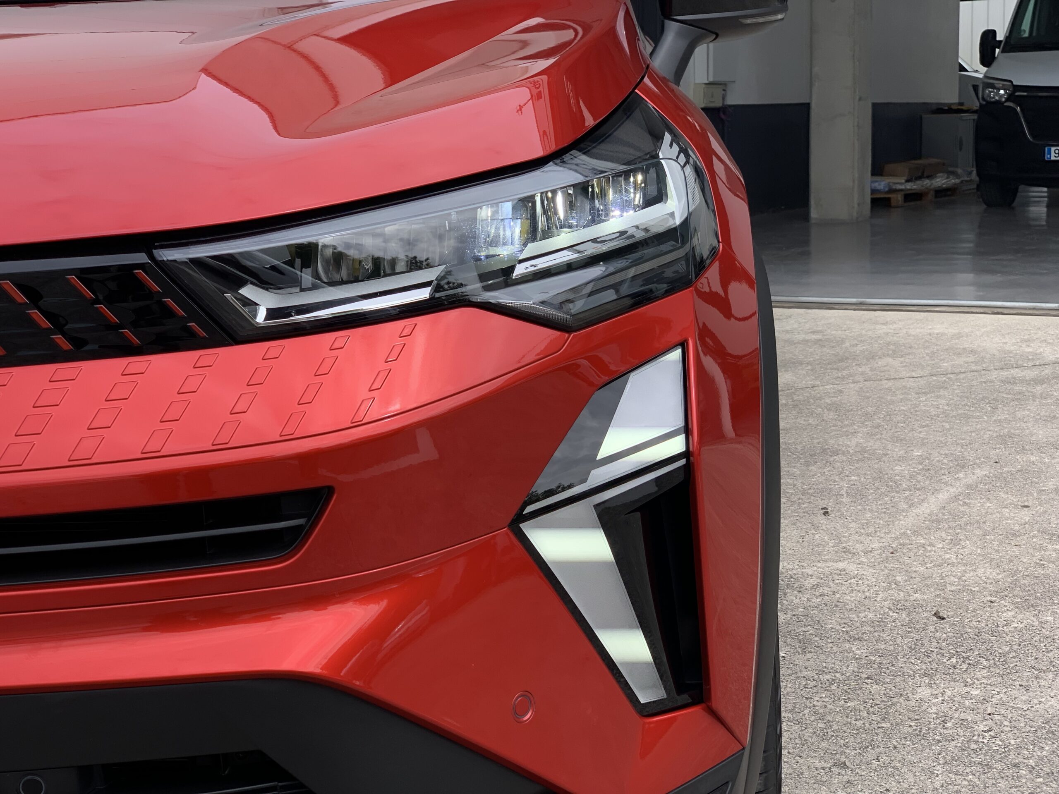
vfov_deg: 28.0
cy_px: 397
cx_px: 530
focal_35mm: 52
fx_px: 1591
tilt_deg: -9.0
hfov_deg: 36.8
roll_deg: +1.9
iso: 16
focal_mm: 6
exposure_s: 1/585
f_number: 2.4
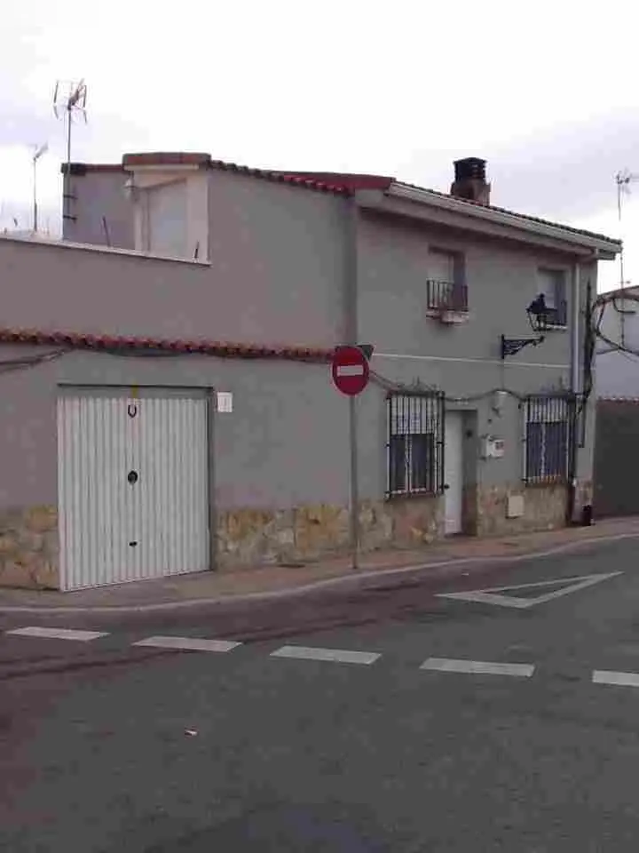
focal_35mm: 44
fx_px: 1083
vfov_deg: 42.9
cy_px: 426
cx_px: 320
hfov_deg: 32.9
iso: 40
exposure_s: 1/863
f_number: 2.4
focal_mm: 2.03
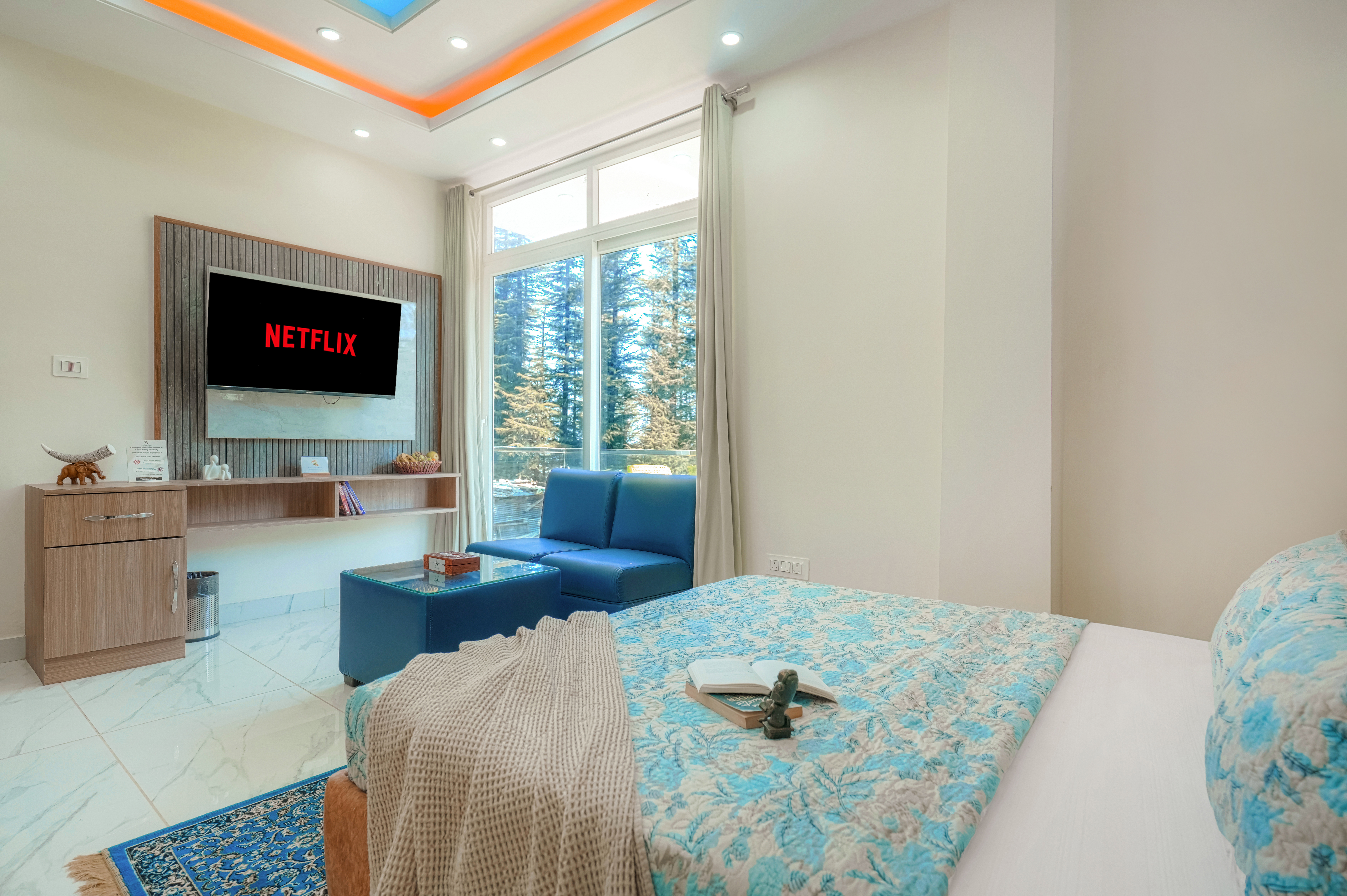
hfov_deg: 90.0
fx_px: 673
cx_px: 674
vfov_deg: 67.3
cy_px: 448
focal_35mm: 18
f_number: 4.5
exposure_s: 1/20
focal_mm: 18
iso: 640
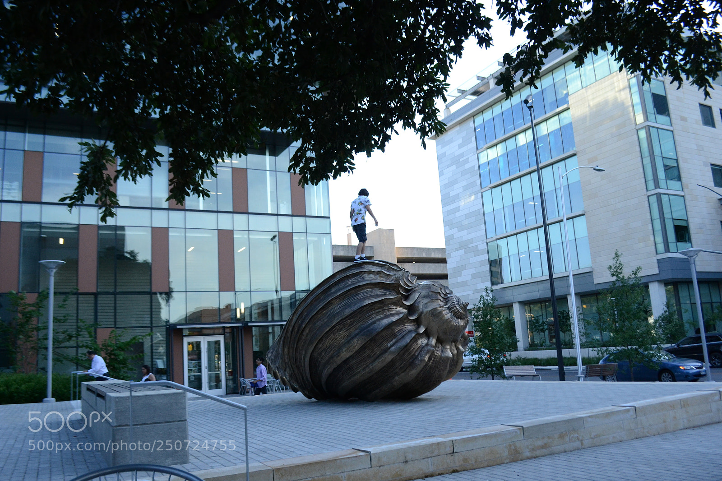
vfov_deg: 47.9
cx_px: 361
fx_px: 541
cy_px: 240
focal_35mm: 27
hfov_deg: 67.4
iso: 800
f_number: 5.6
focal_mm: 18
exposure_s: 1/500
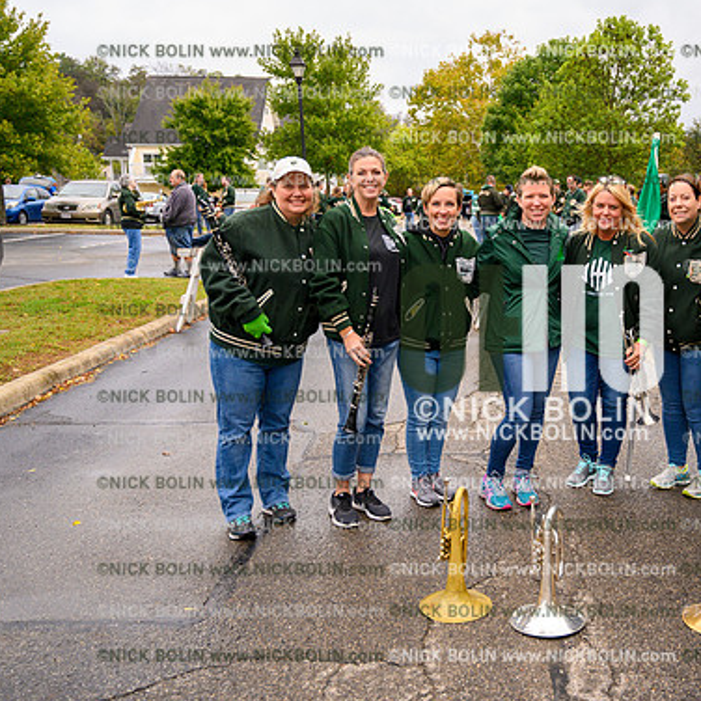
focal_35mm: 38
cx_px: 531
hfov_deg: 42.4
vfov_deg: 43.9
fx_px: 871
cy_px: 352
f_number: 4
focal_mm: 29
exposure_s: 1/640
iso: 1250
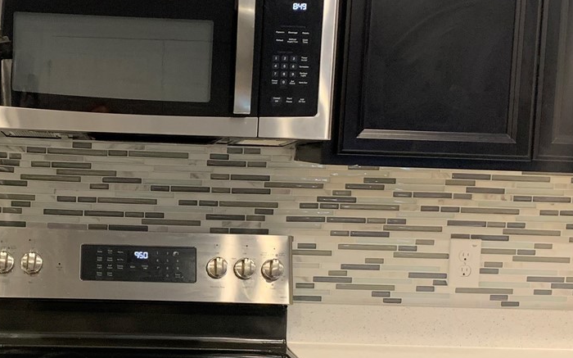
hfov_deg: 31.8
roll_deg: -1.4
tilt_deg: -4.6
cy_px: 223
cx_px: 135
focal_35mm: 63
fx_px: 983
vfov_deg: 20.6
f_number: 1.8
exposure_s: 1/60
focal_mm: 4.25
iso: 320
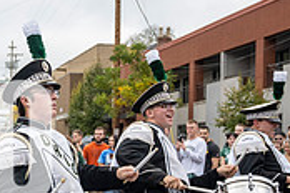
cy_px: 159
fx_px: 644
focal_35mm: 80
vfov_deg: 16.9
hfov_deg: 22.9
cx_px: -73
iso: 800
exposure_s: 1/1600
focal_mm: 24
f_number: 4
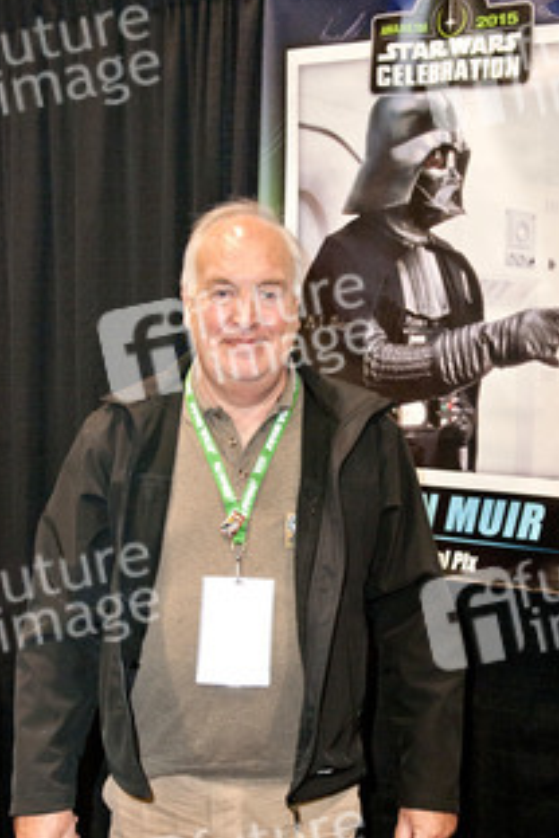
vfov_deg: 47.3
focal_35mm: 41
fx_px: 955
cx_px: 316
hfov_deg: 32.6
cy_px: 473
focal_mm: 32
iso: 400
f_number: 4
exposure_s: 1/400
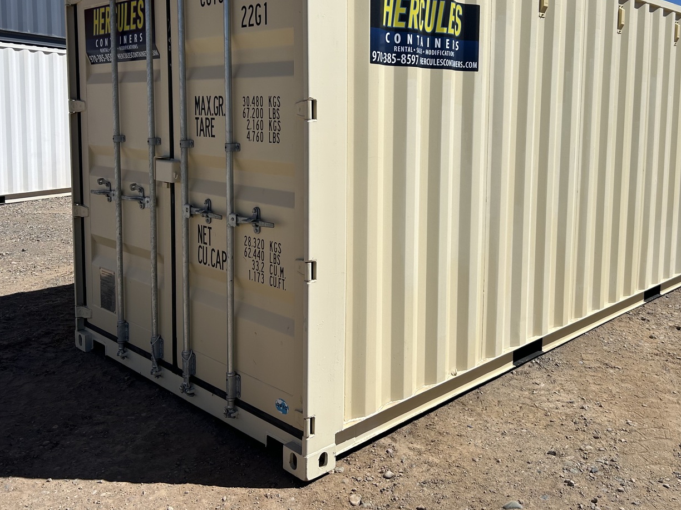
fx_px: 669
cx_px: 378
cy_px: 179
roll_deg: -0.1
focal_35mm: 34
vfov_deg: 41.4
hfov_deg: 53.8
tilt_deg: -5.3
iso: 50
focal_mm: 5.7
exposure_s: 1/9434
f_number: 1.5
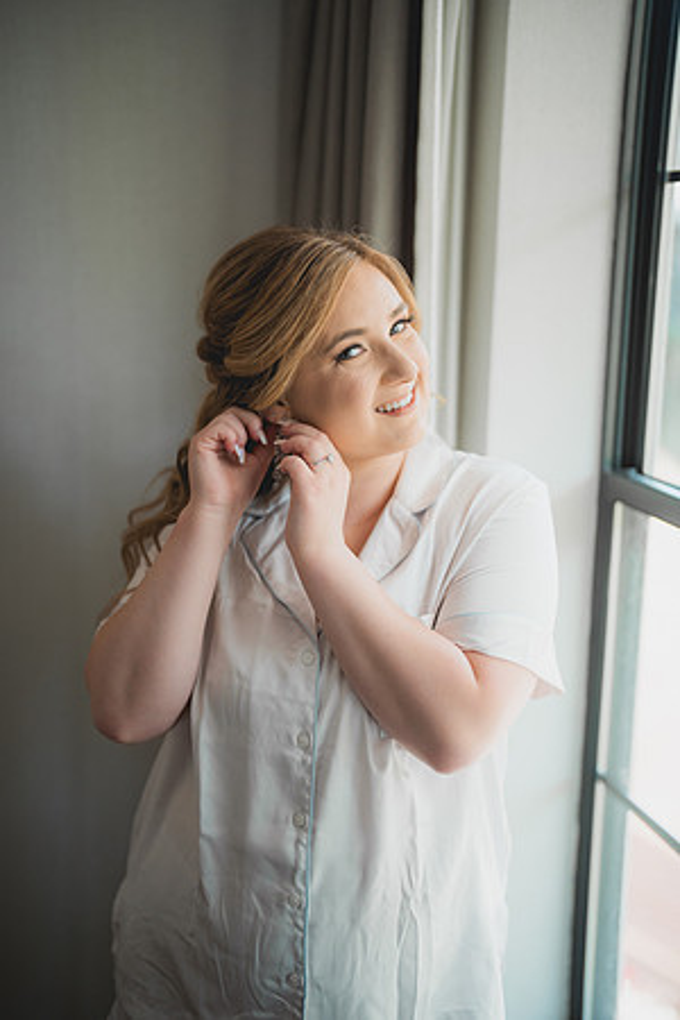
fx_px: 1417
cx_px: 340
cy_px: 510
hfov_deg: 27.0
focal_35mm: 50
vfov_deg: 39.6
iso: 400
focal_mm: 50
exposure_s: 1/800
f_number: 1.2
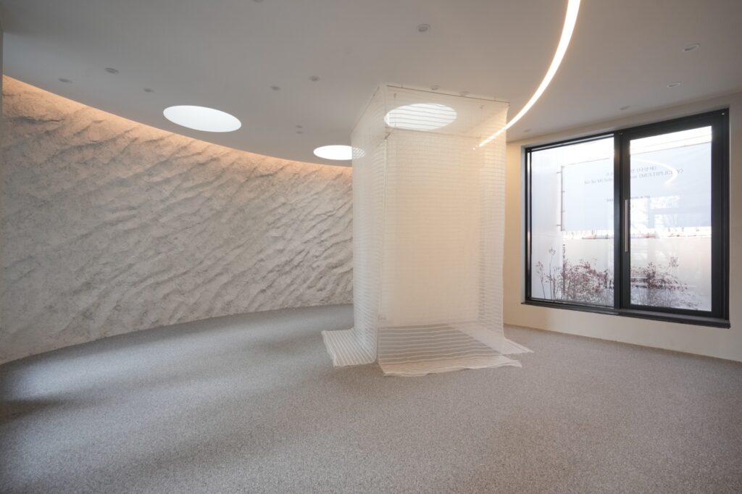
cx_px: 371
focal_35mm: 16
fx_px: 330
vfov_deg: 73.7
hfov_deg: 96.8
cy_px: 247
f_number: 8
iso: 800
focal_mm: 16
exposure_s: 1/60
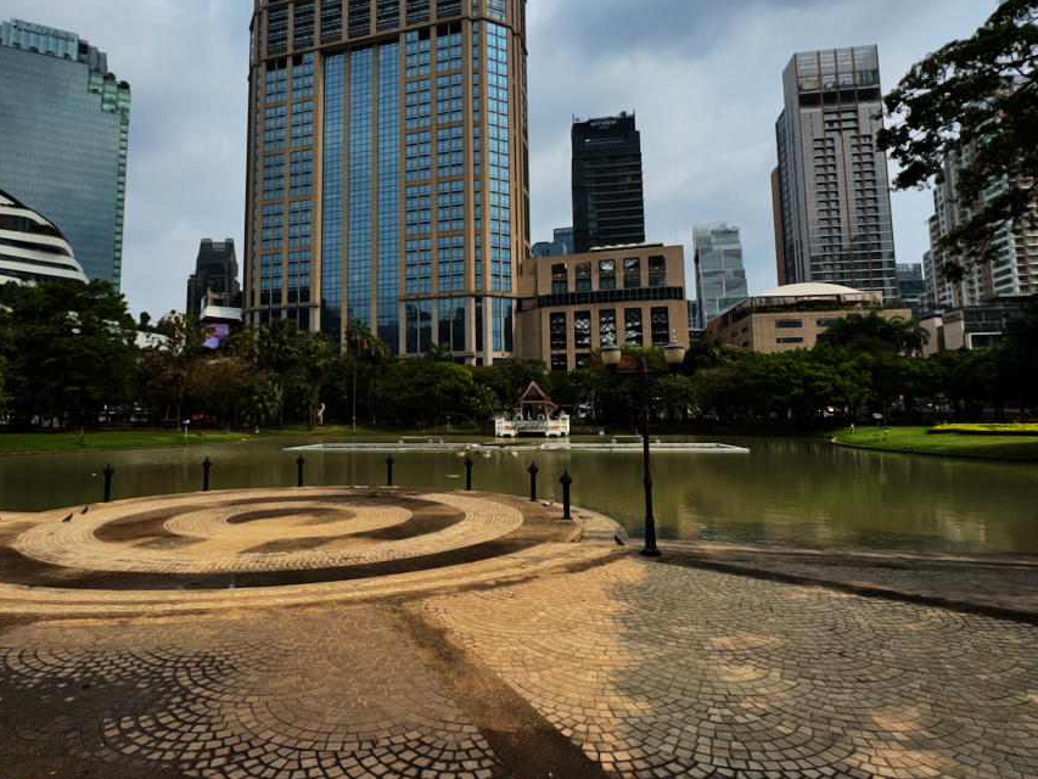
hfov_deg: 78.6
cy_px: 347
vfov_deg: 63.3
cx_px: 454
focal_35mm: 21
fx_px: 630
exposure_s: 1/2208
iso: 50
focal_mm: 2.22
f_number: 2.2
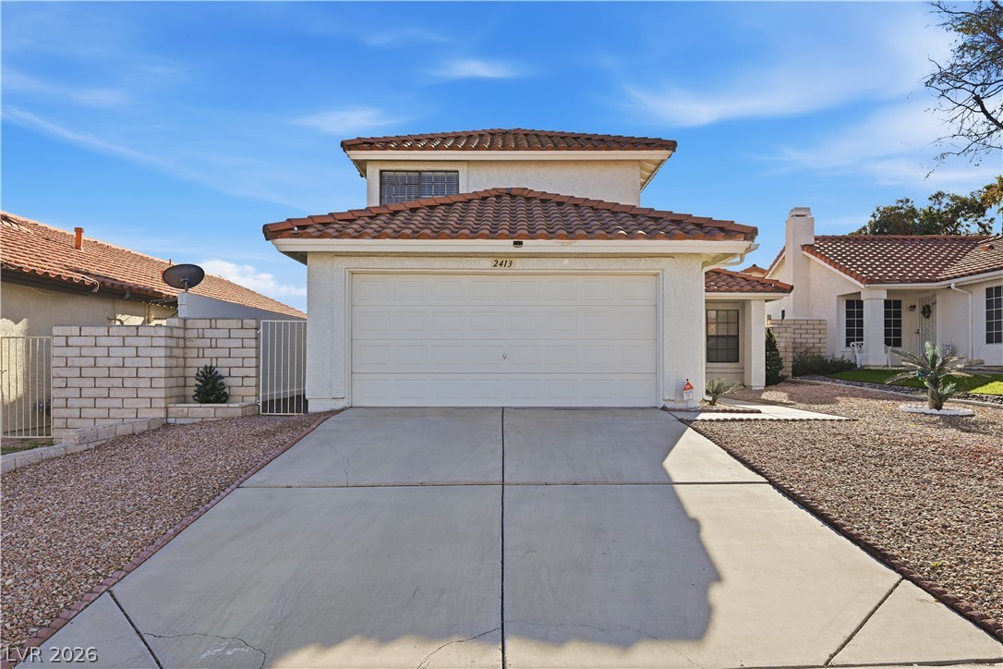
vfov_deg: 53.1
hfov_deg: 73.7
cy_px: 334
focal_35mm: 24
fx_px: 669
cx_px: 502
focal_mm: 24
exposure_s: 1/2000
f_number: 10
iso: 200
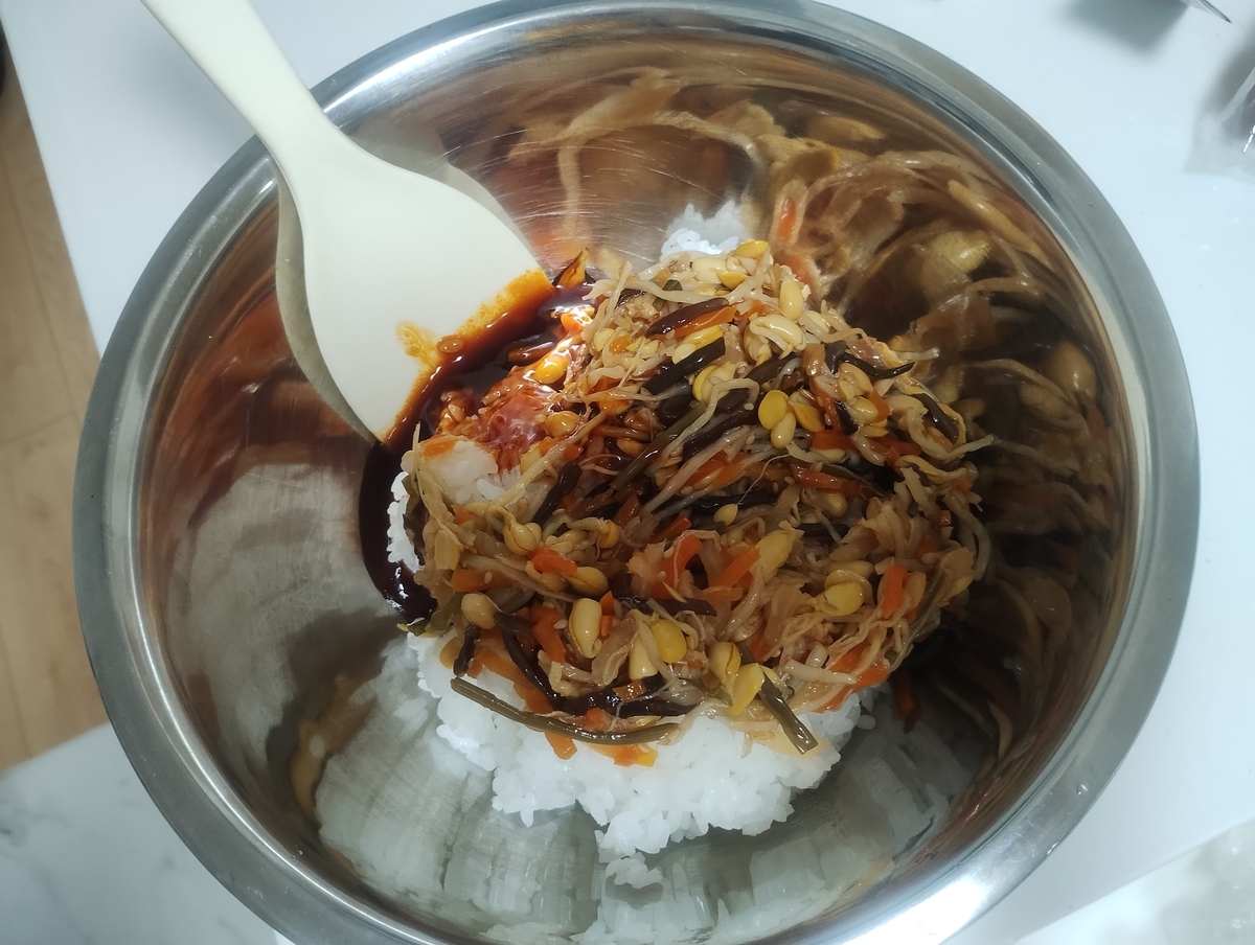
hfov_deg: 63.4
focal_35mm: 28
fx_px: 1017
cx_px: 628
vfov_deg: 49.9
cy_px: 472
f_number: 1.8
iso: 994
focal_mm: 4.27
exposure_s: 1/40
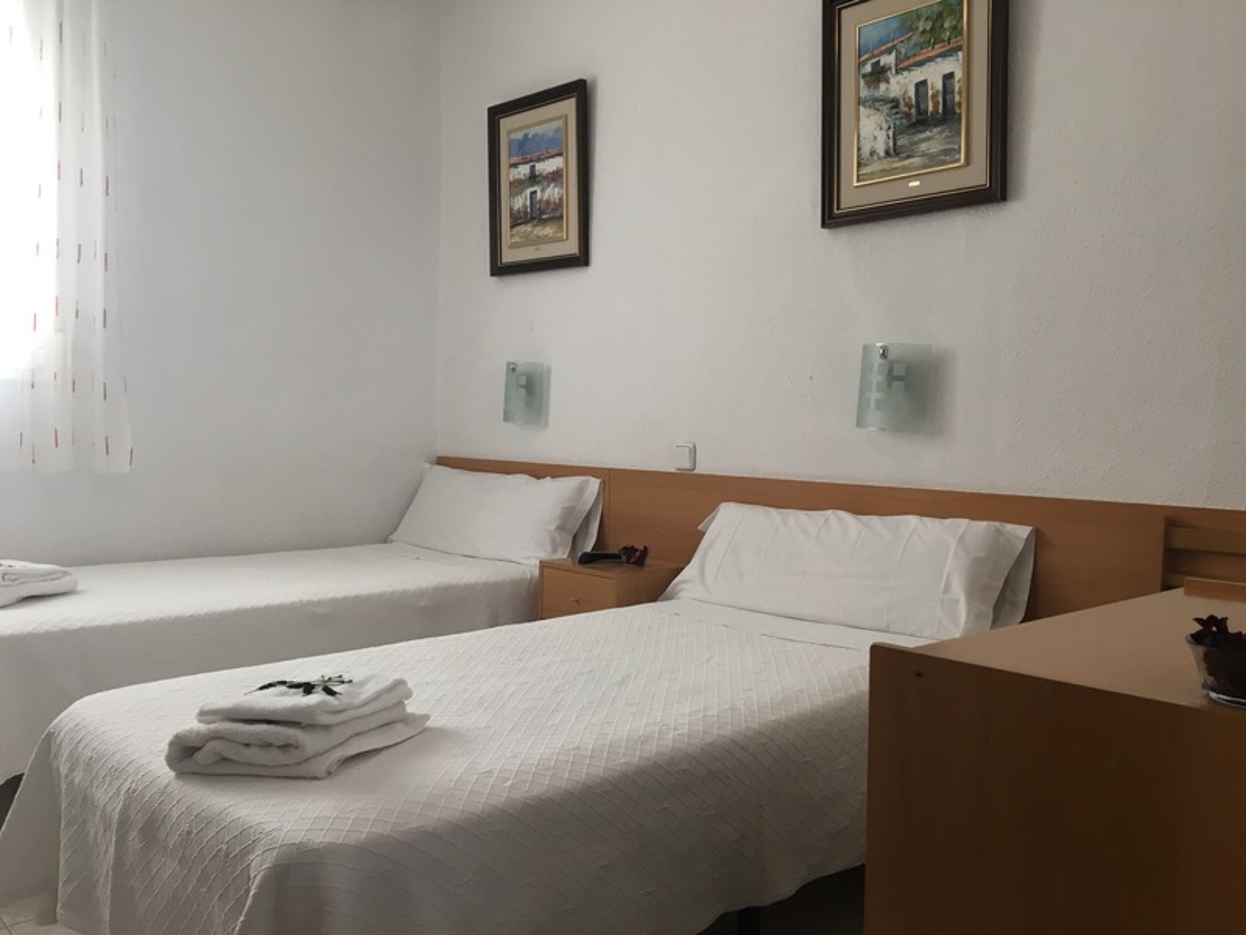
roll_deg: -1.1
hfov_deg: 61.7
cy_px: 468
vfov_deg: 48.2
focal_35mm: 29
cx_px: 623
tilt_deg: -3.6
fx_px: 1044
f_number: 2.2
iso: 32
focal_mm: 4.15
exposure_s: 1/33
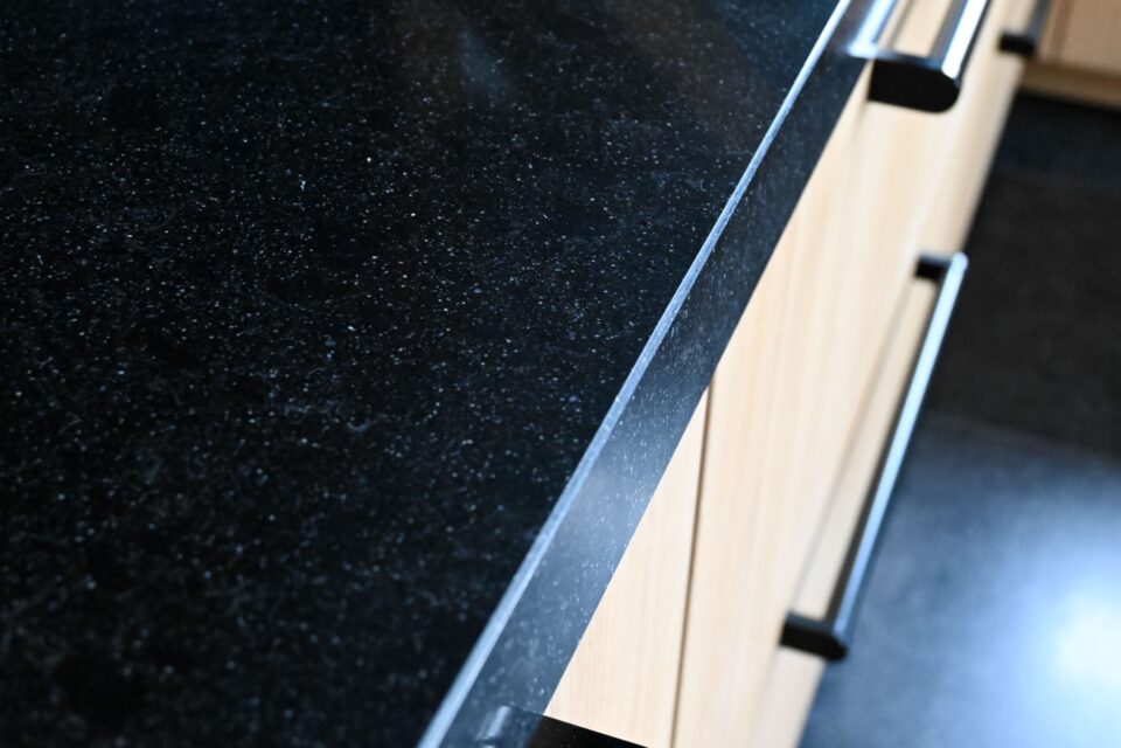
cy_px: 374
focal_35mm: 49
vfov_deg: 27.7
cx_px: 560
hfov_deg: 40.5
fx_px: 1518
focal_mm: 32.5
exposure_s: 1/50
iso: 7200
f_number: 5
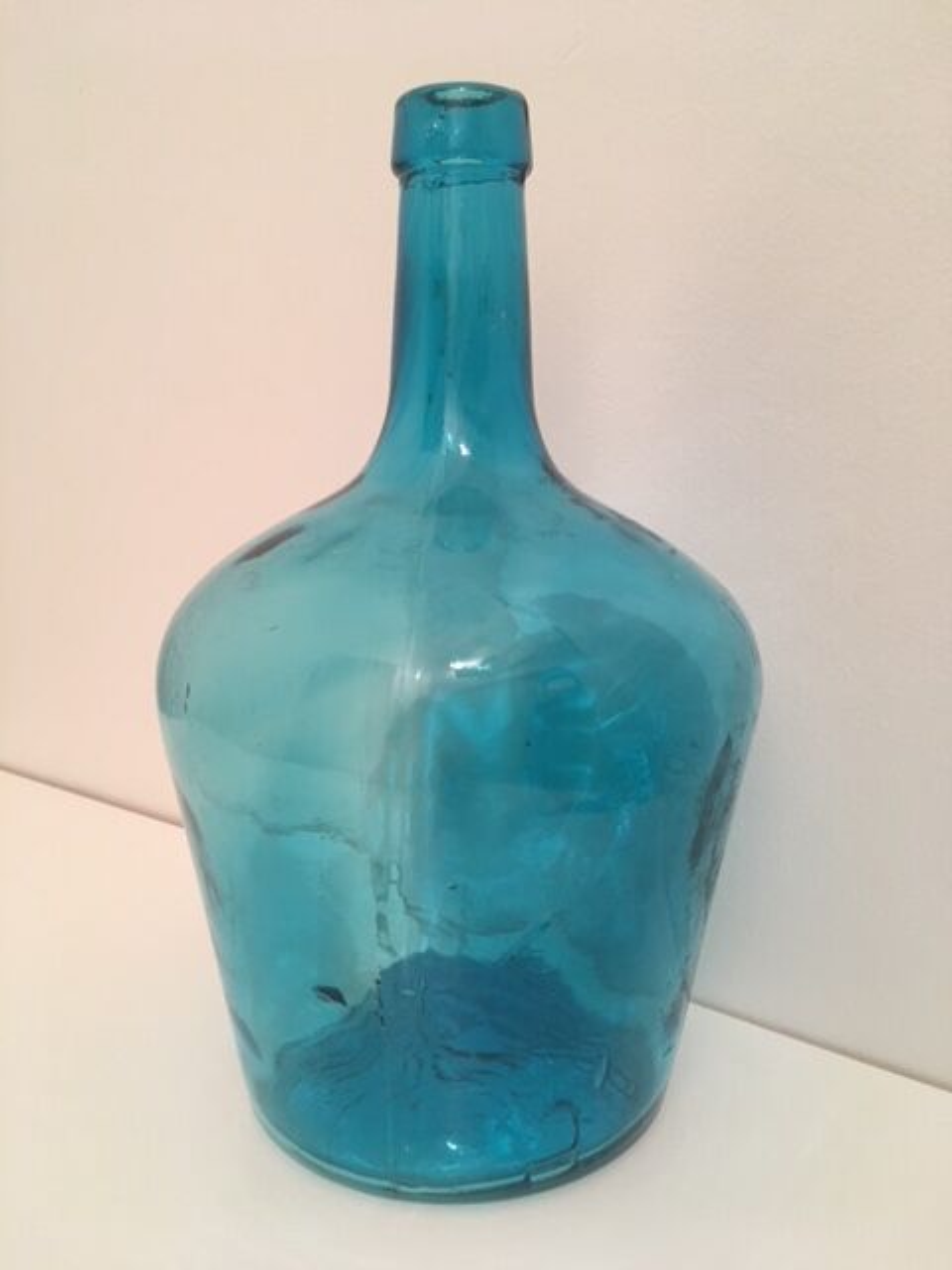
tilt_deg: -7.9
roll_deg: +0.2
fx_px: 1063
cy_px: 635
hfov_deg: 48.2
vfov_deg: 61.7
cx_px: 476
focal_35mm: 29
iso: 160
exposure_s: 1/33
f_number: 2.2
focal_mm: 4.15
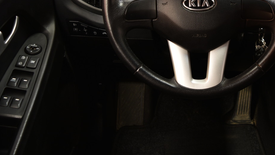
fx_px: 422
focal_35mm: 58
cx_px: 195
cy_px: 33
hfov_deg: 35.5
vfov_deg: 20.5
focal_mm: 21
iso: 100
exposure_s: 1/6
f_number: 3.8
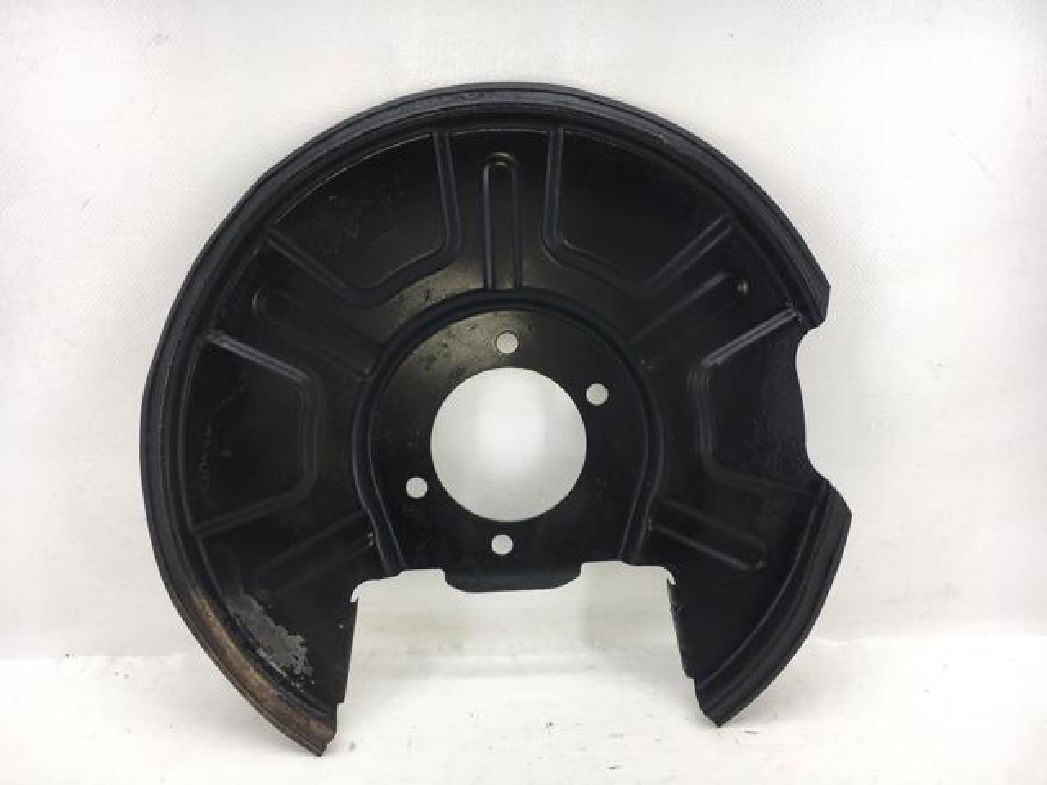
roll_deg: +0.1
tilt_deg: -17.3
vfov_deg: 48.2
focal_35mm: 29
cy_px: 392
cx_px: 524
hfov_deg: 61.7
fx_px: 877
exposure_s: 1/241
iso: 25
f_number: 2.2
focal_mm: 4.15
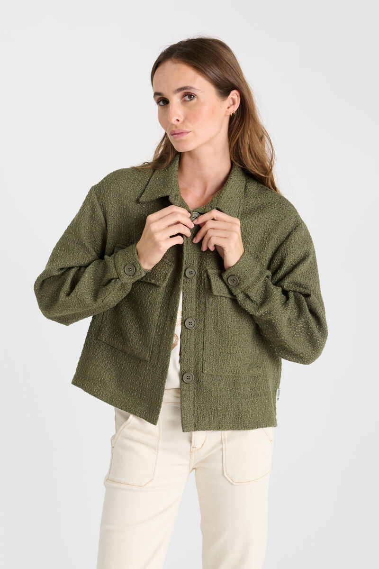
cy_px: 284
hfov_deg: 27.0
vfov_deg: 39.6
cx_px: 190
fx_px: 790
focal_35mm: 50
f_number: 9
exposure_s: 1/160
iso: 100
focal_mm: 50
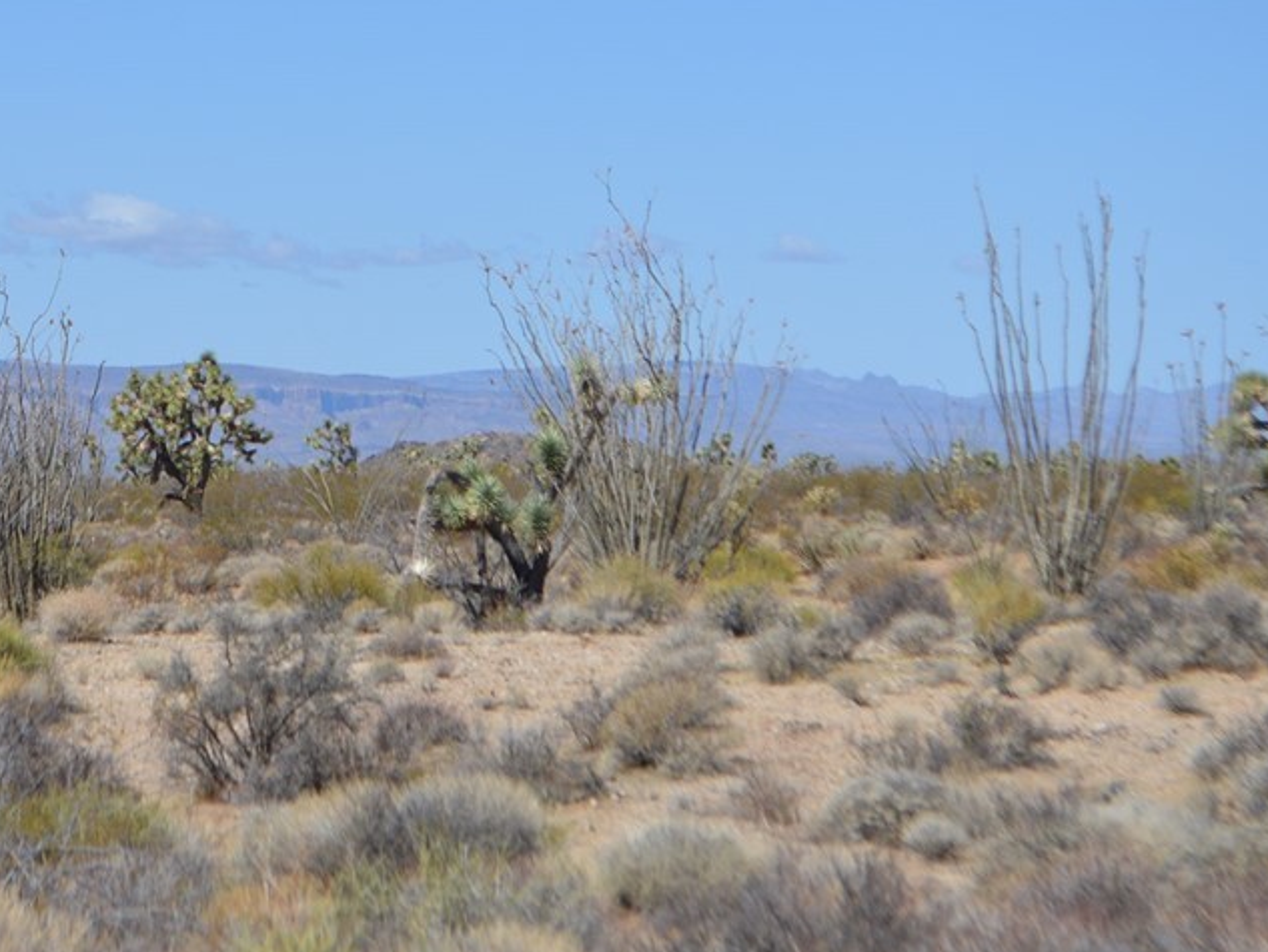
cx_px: 262
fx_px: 4976
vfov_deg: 10.9
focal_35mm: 136
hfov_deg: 14.4
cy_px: 349
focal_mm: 55
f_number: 7.1
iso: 400
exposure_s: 1/2000
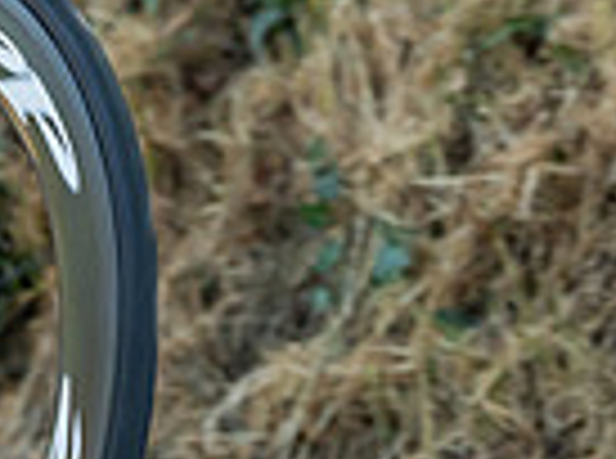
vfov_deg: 1.9
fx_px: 13720
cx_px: -121
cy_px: -258
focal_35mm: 773
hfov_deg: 2.6
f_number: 4
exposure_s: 1/1000
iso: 1250
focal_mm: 164
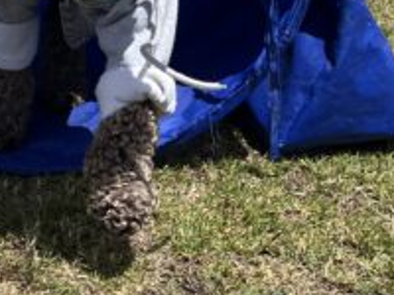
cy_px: -151
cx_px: -10
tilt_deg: -8.1
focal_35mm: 100
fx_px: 1138
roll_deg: -2.8
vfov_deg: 13.9
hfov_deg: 19.0
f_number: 1.6
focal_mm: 5.1
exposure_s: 1/4016
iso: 50
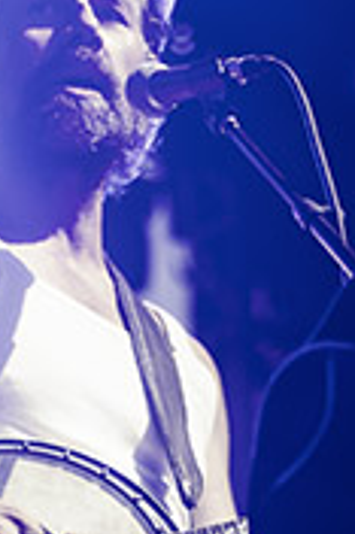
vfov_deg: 9.8
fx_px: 3038
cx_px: 247
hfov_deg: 6.7
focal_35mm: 205
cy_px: 749
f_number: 1.8
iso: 250
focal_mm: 50
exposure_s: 1/250
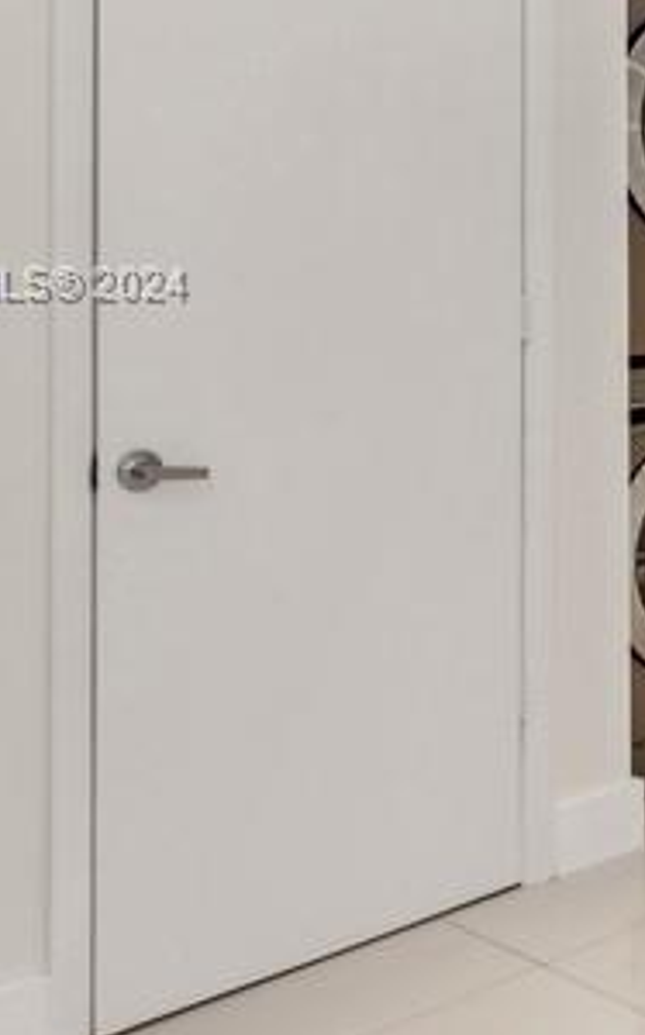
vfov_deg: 36.2
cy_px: 286
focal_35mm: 55
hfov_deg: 19.0
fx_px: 1550
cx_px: 1105
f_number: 8
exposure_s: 1/13
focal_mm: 18
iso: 200
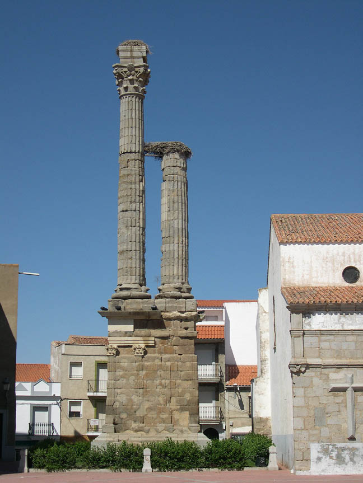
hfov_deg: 25.7
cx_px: 182
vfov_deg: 33.8
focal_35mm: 57
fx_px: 796
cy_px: 242
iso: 100
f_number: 9.2
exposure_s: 1/244
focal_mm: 12.2
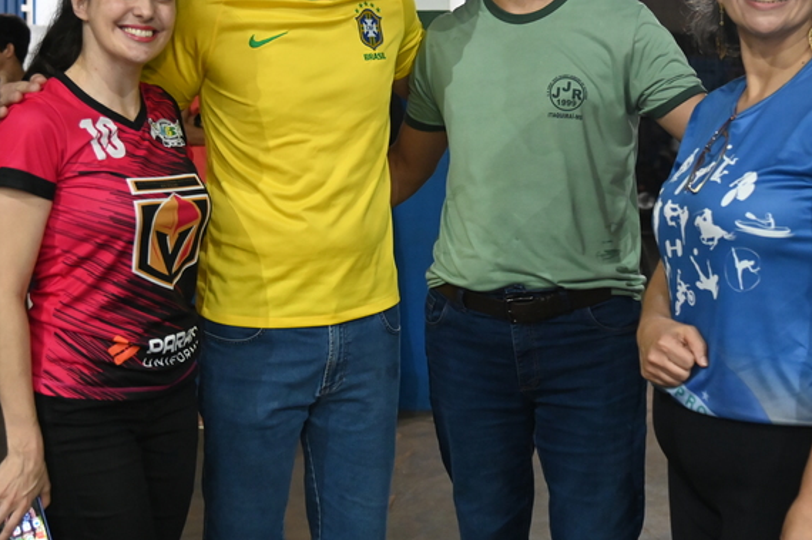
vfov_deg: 22.4
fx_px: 1352
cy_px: 160
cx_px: 406
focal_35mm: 60
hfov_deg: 33.4
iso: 5600
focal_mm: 38
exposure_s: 1/60
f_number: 4
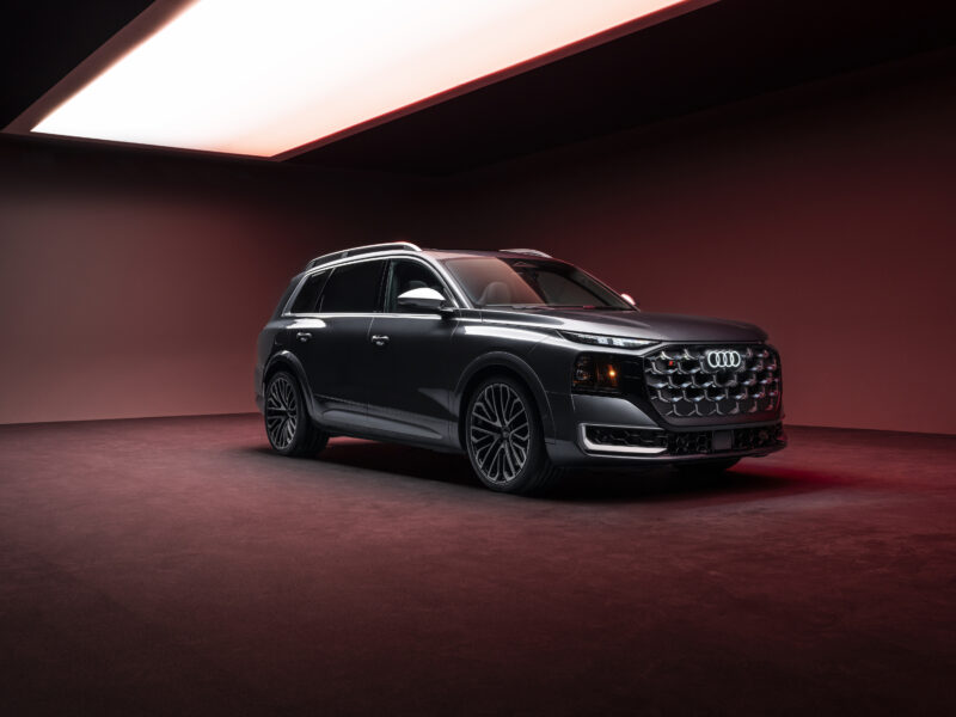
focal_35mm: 37
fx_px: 1022
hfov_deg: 50.1
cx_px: 478
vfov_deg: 38.7
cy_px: 358
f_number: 8
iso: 250
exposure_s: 1/4
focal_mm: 46.9
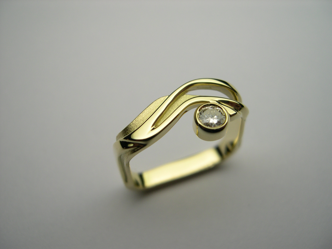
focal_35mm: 38
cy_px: 124
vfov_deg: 37.7
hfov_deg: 49.0
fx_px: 364
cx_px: 166
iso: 100
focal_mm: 8
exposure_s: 1/306
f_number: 2.8
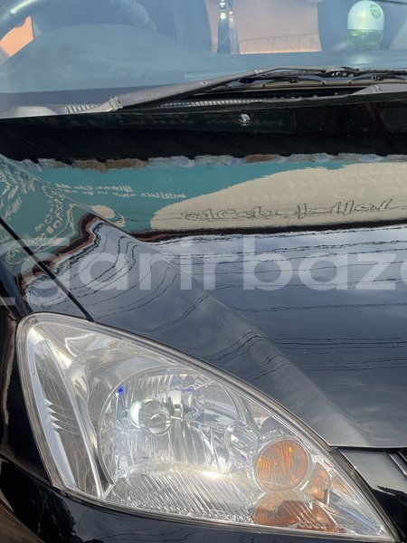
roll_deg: +2.4
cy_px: 272
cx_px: 204
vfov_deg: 16.4
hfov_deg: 12.3
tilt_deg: -9.0
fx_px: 1881
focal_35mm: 120
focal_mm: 15.66
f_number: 2.8
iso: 50
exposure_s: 1/470
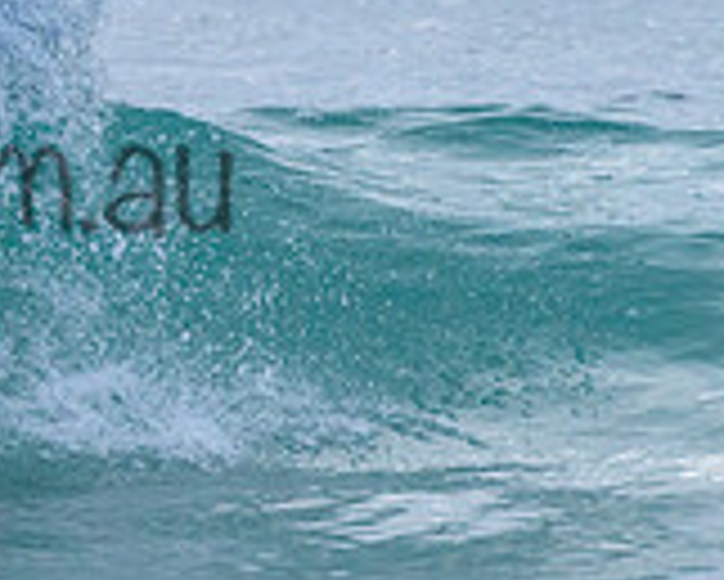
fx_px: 44532
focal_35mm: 2077
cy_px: 85
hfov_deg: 0.9
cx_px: -111
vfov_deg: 0.7
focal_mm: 500
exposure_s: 1/2000
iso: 1400
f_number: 5.6
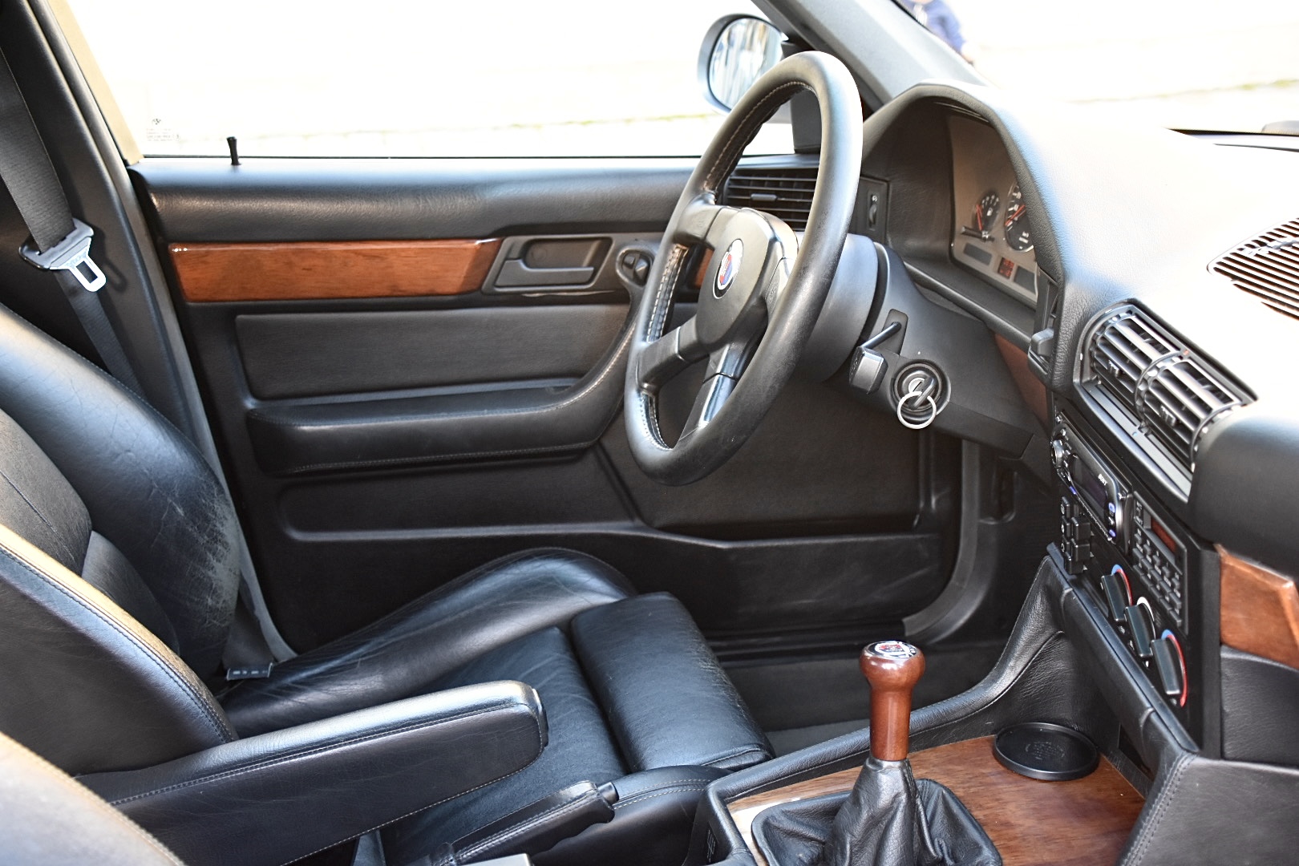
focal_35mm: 48
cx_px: 650
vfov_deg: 28.1
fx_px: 1732
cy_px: 433
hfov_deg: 41.1
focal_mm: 32
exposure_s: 1/60
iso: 900
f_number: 4
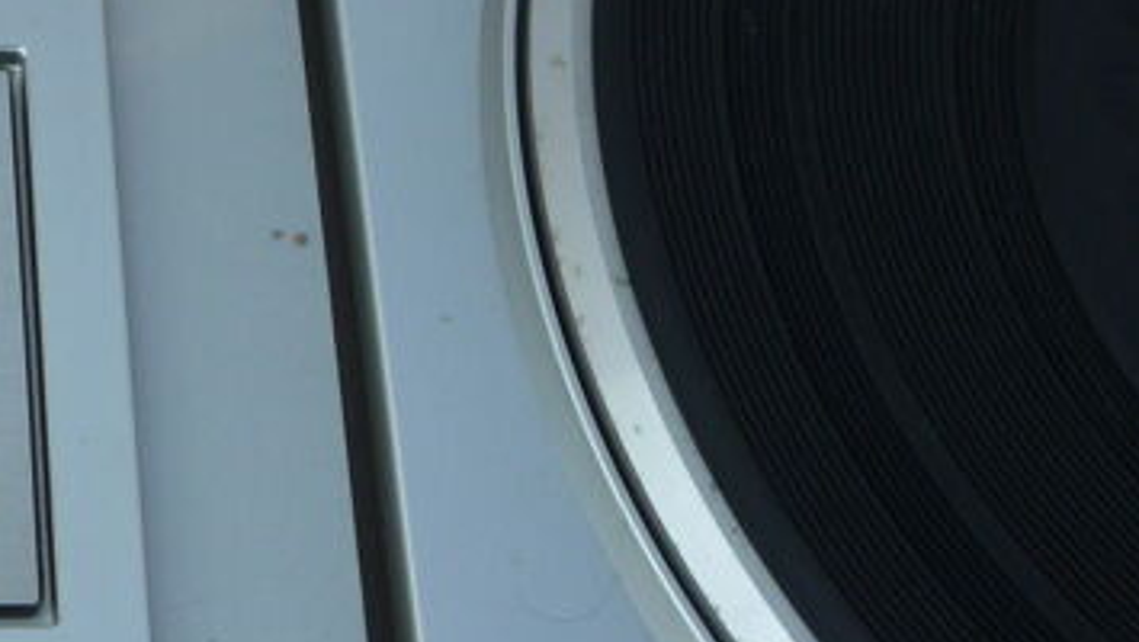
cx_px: -93
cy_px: 443
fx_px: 2780
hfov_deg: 22.0
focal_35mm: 92
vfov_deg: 13.1
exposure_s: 1/320
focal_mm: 5.2
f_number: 4
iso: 100
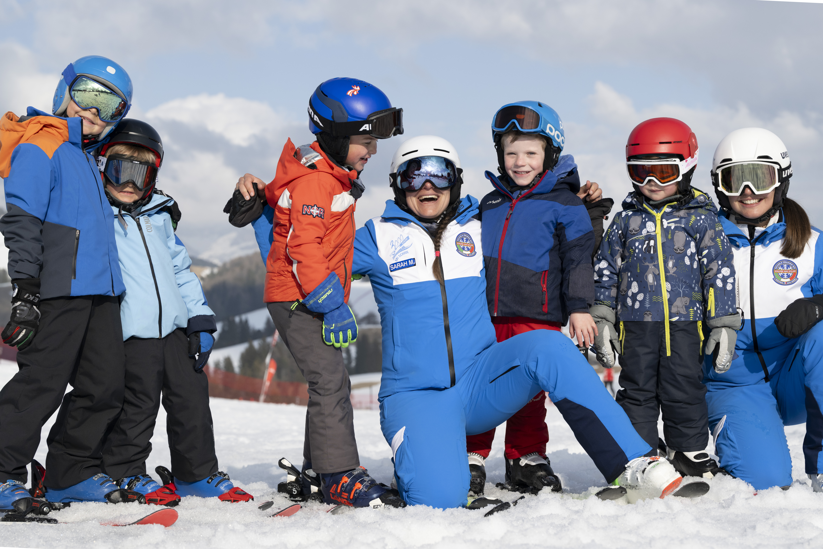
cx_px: 412
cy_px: 274
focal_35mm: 70
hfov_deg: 28.8
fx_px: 1600
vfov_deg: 19.5
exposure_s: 1/2500
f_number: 5.6
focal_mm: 70
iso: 400
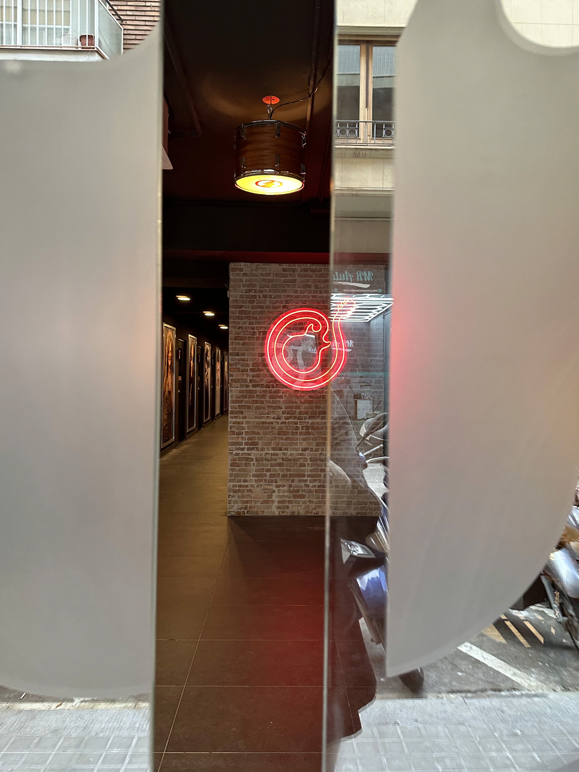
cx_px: 286
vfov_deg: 69.4
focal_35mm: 25
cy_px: 376
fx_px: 558
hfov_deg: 54.9
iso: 400
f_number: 1.78
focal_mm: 6.86
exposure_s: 1/58
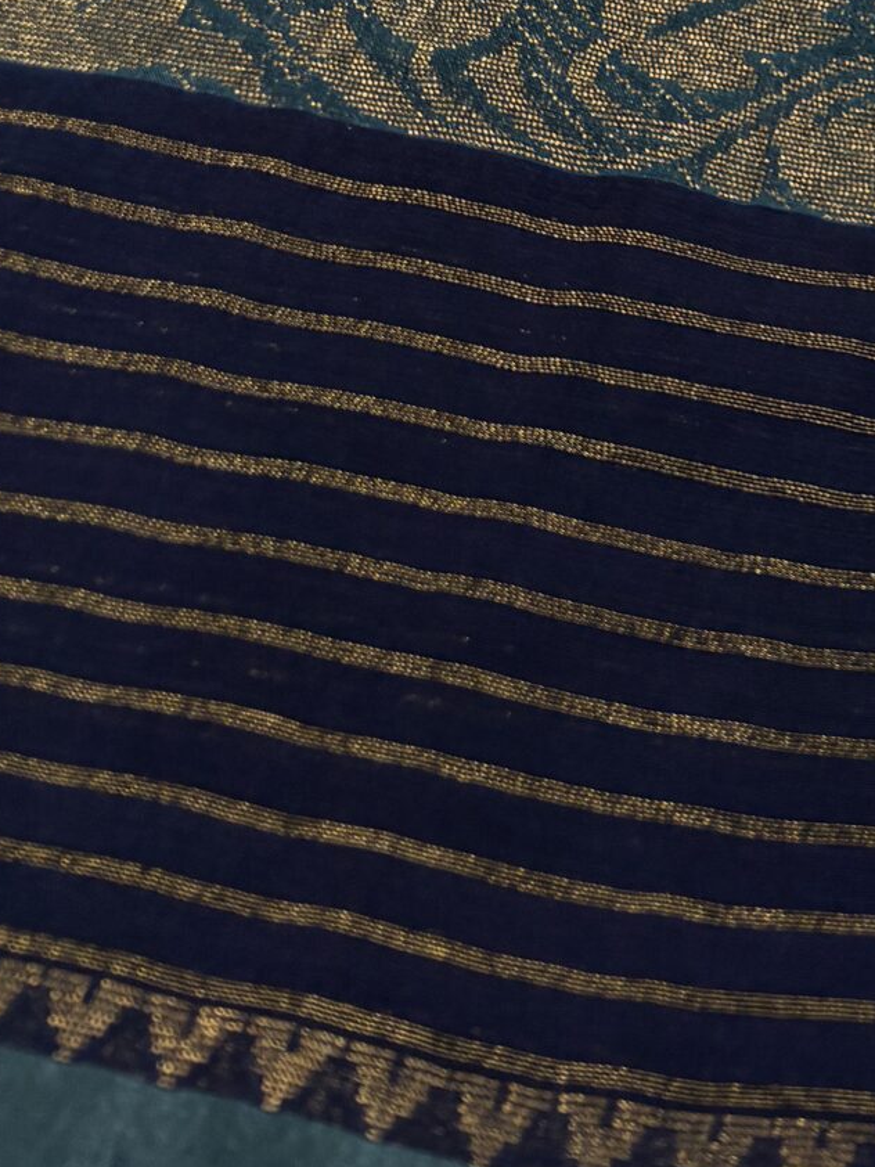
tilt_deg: -49.1
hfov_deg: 16.9
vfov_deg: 21.3
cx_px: 1308
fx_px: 2663
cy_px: -526
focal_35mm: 79
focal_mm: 5.96
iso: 40
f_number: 1.6
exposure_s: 1/100
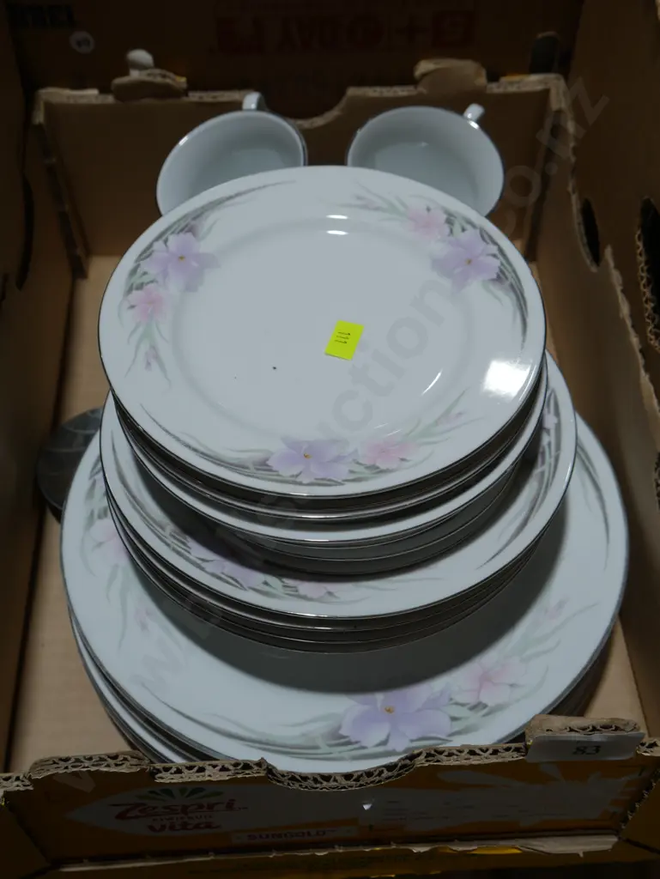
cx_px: 330
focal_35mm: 40
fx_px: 1016
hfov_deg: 36.0
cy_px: 440
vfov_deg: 46.8
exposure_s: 1/125
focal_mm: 20
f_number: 5.6
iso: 200
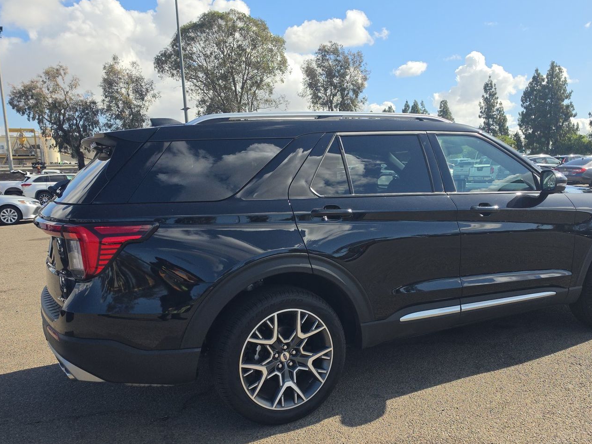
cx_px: 341
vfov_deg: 48.1
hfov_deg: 61.4
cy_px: 257
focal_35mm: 29
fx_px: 496
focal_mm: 6.5
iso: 64
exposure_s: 1/6572
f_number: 1.4
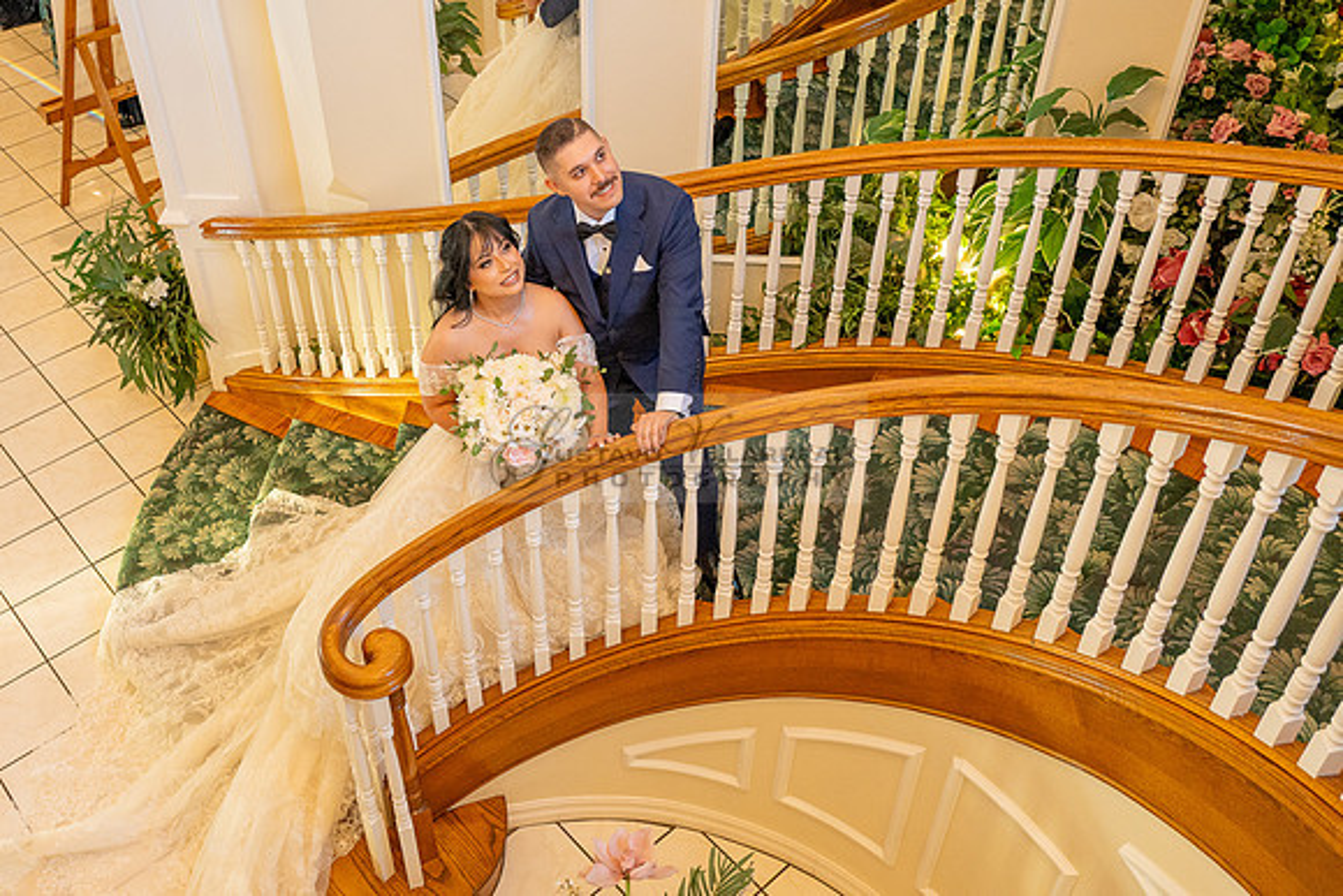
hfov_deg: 52.3
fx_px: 1362
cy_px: 377
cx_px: 565
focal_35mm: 37
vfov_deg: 36.3
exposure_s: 1/200
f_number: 4
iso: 1250
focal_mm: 31.5
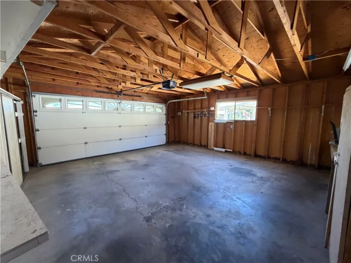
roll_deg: +0.4
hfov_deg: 102.1
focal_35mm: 14
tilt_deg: -4.5
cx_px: 176
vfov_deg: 85.7
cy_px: 132
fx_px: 142
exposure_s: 1/73
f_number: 2.2
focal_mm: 2.22
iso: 320
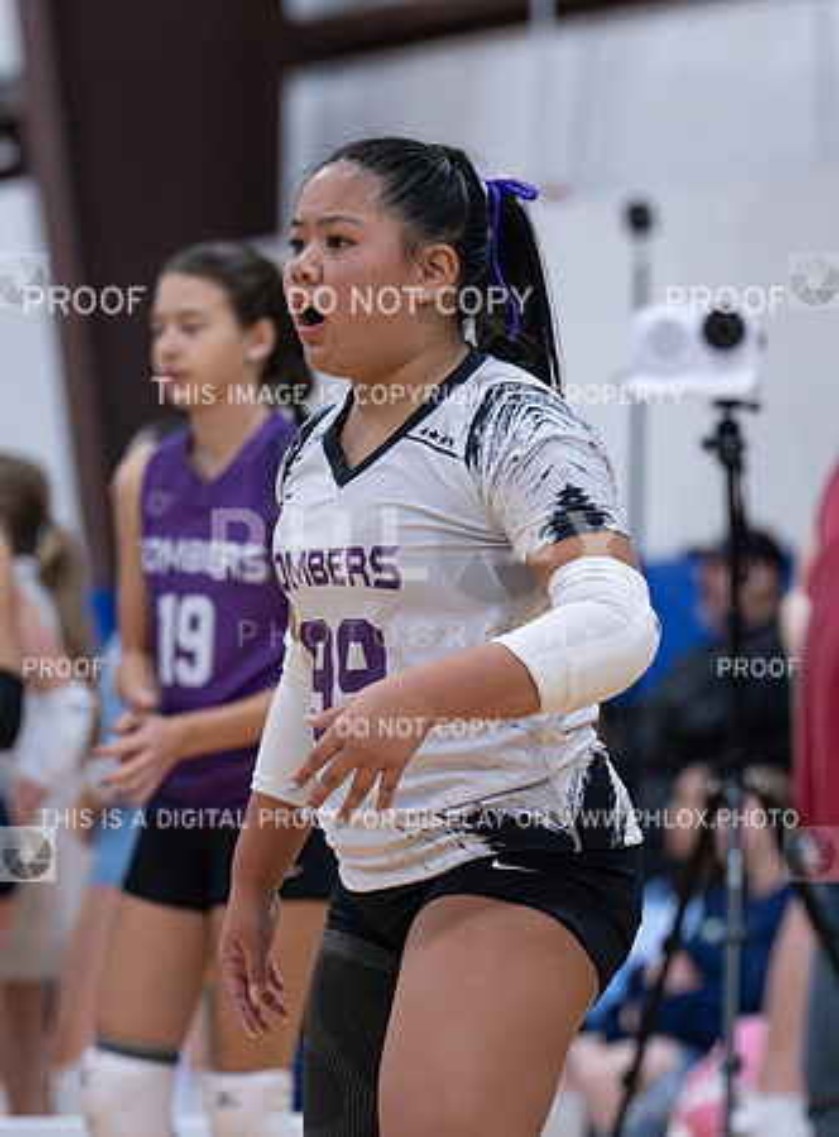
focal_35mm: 300
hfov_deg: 4.9
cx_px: 416
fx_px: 9810
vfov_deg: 6.6
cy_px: 555
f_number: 5
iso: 8000
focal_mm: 200
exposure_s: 1/800
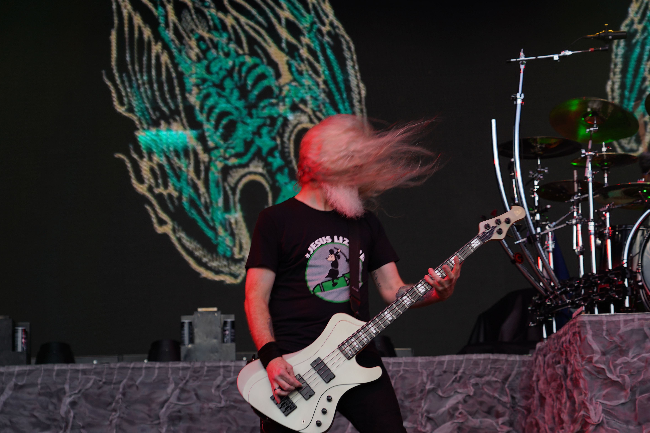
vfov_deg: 15.9
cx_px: 391
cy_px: 274
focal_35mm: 86
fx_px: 1553
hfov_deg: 23.6
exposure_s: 1/100
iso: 100
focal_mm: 67
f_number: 4.5
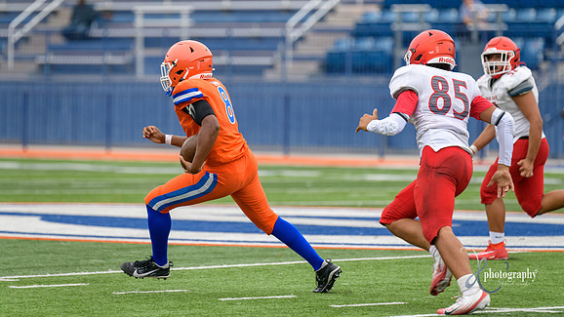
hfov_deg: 7.6
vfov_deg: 4.3
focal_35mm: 284
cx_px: 282
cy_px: 129
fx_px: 4247
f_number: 3.5
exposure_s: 1/800
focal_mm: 270
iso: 1100
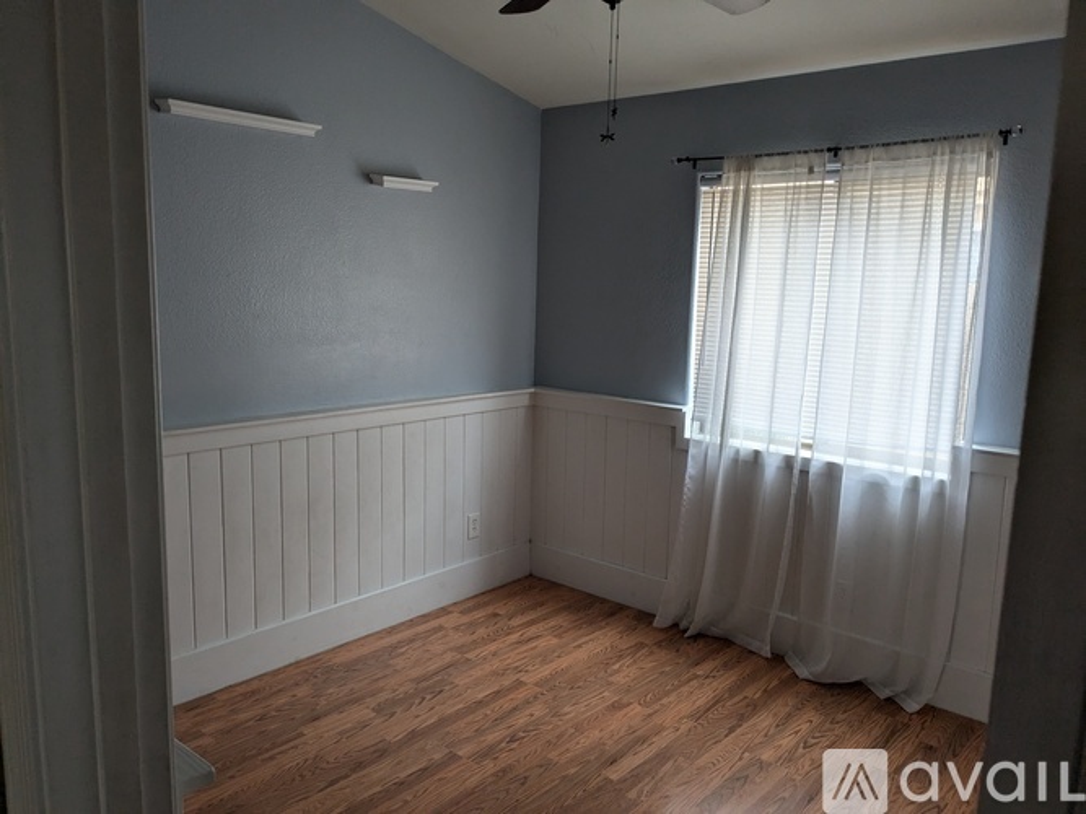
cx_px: 543
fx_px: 847
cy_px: 407
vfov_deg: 51.3
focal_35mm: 27
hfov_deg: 65.3
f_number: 1.73
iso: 64
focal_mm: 4.38
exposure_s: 1/120
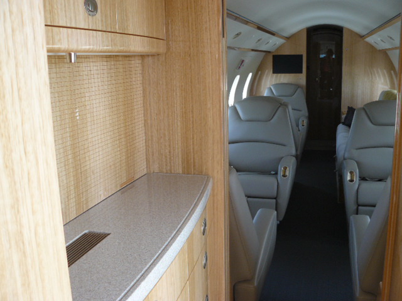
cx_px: 201
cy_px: 150
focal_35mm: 36
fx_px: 418
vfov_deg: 39.7
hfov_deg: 51.4
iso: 100
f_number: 2.8
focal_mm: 6
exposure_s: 1/50
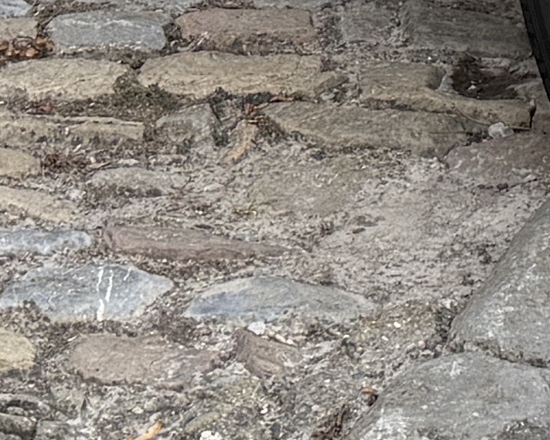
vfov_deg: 7.5
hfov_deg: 9.5
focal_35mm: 188
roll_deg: +0.5
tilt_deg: -8.2
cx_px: 1153
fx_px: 3059
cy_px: -711
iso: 50
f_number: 1.78
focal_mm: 6.76
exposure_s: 1/127
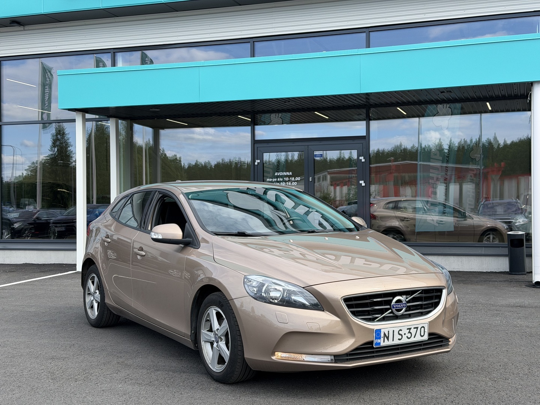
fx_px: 749
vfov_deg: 30.3
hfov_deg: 39.7
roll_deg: -0.1
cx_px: 270
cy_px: 202
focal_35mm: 48
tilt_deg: +0.3
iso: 64
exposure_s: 1/1403
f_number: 1.78
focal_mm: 6.76
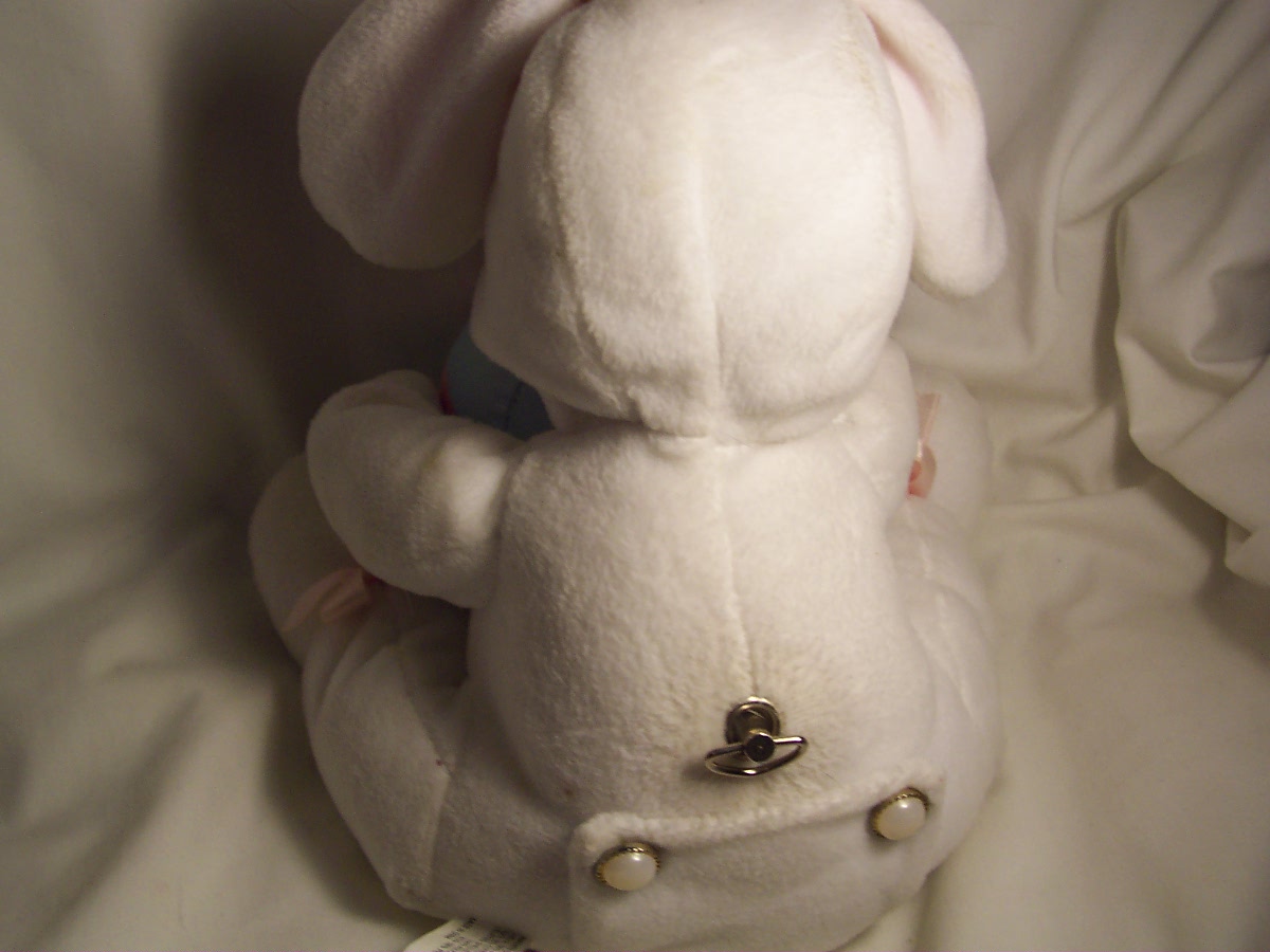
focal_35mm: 37
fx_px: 1357
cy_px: 476
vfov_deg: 38.7
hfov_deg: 50.1
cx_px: 635
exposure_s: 1/180
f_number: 2.8
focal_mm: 5.6
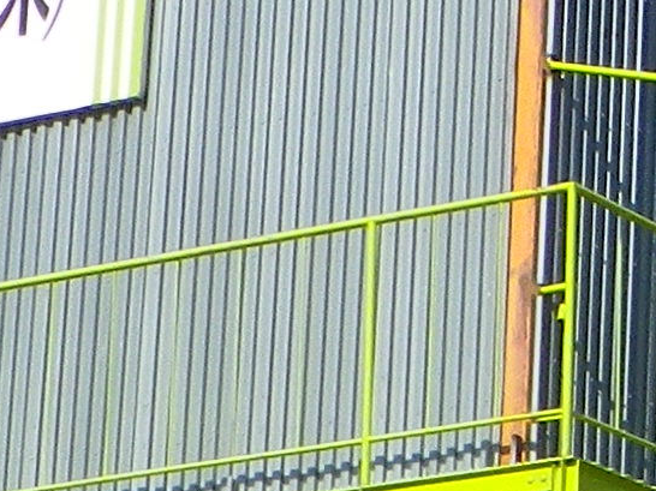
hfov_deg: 8.5
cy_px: 451
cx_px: 1338
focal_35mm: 220
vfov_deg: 6.7
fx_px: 4167
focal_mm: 5
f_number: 4.2
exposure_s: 1/800
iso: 100
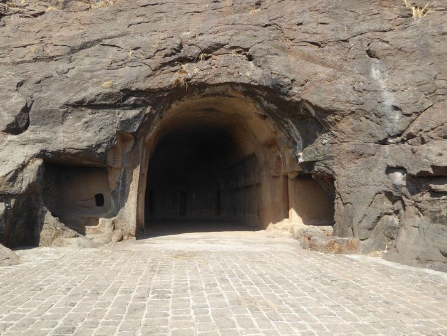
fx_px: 362
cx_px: 215
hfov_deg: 63.4
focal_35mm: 28
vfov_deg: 49.7
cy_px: 181
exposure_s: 1/400
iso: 80
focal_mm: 4.3
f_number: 3.3
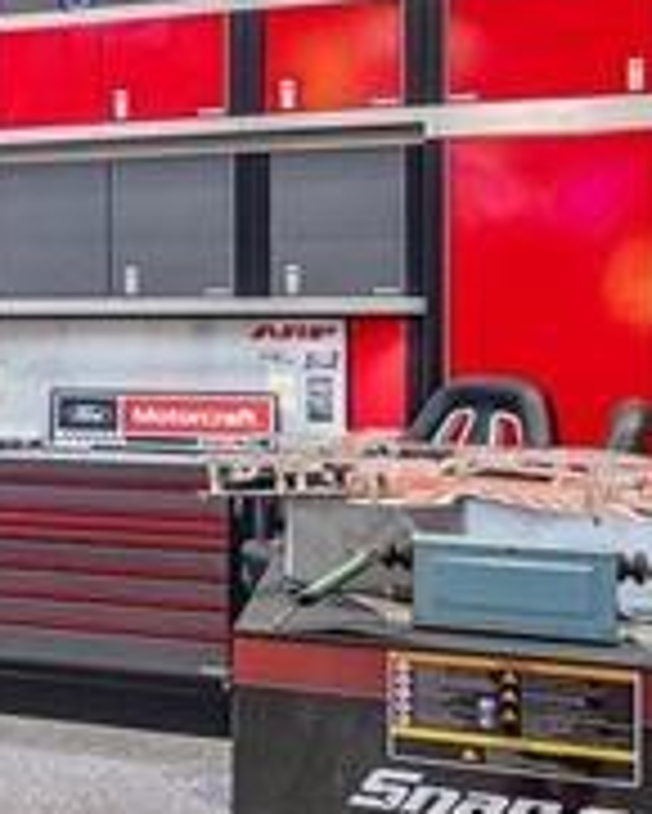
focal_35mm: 74
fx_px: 1783
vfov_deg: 25.7
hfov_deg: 13.8
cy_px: 342
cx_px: -956
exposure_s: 1/40
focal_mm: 14
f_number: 5.6
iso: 400
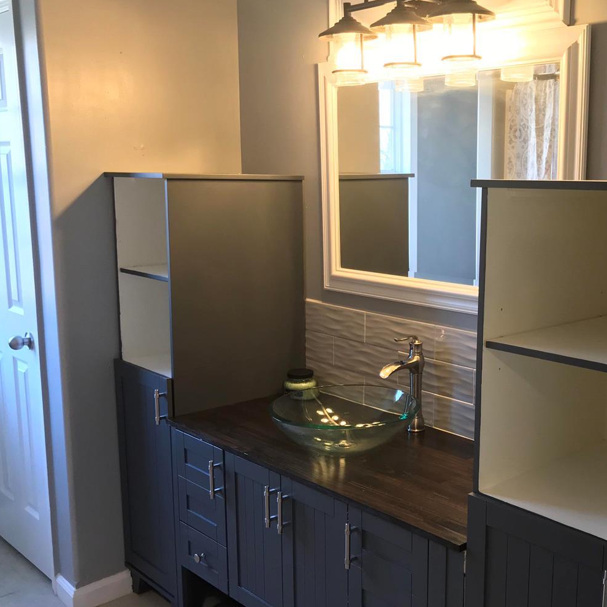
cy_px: 324
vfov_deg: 41.8
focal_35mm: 40
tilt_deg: -11.2
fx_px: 794
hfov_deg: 41.0
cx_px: 433
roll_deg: +0.2
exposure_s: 1/30
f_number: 1.8
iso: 80
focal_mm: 3.99
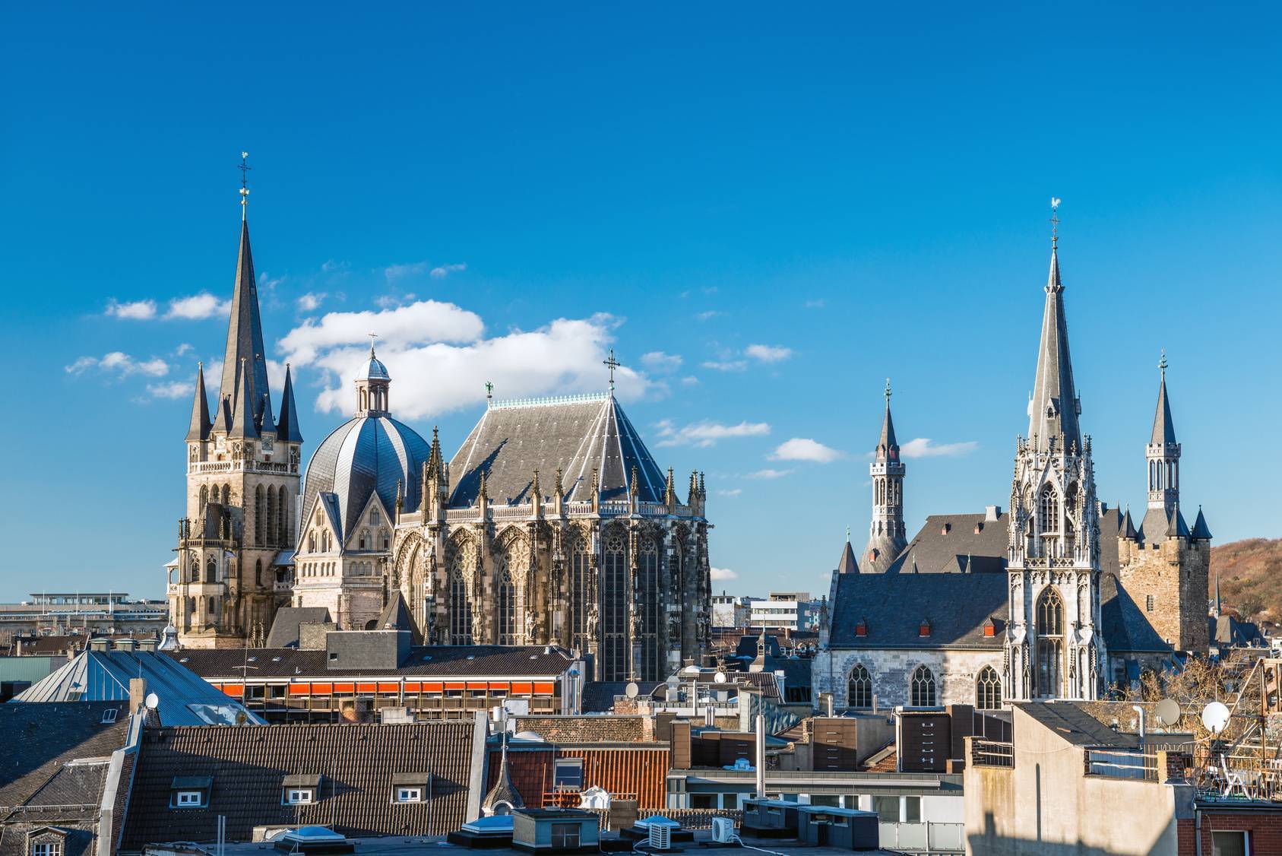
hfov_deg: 26.0
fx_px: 2778
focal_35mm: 78
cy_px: 428
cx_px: 641
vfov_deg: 17.5
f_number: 7.1
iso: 100
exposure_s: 1/50
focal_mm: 78
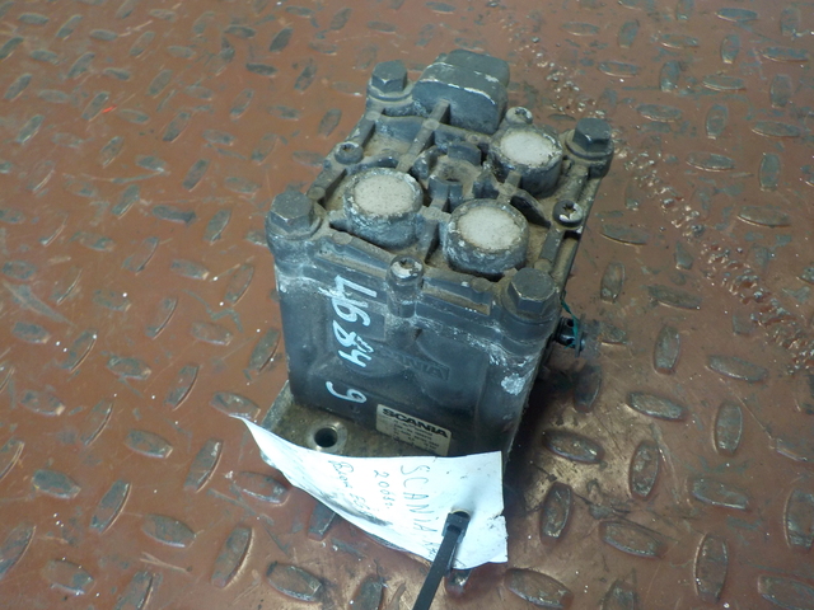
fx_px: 705
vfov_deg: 46.8
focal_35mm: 30
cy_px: 305
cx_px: 407
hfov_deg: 60.0
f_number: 3.3
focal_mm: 4.1
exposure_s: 1/30
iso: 220
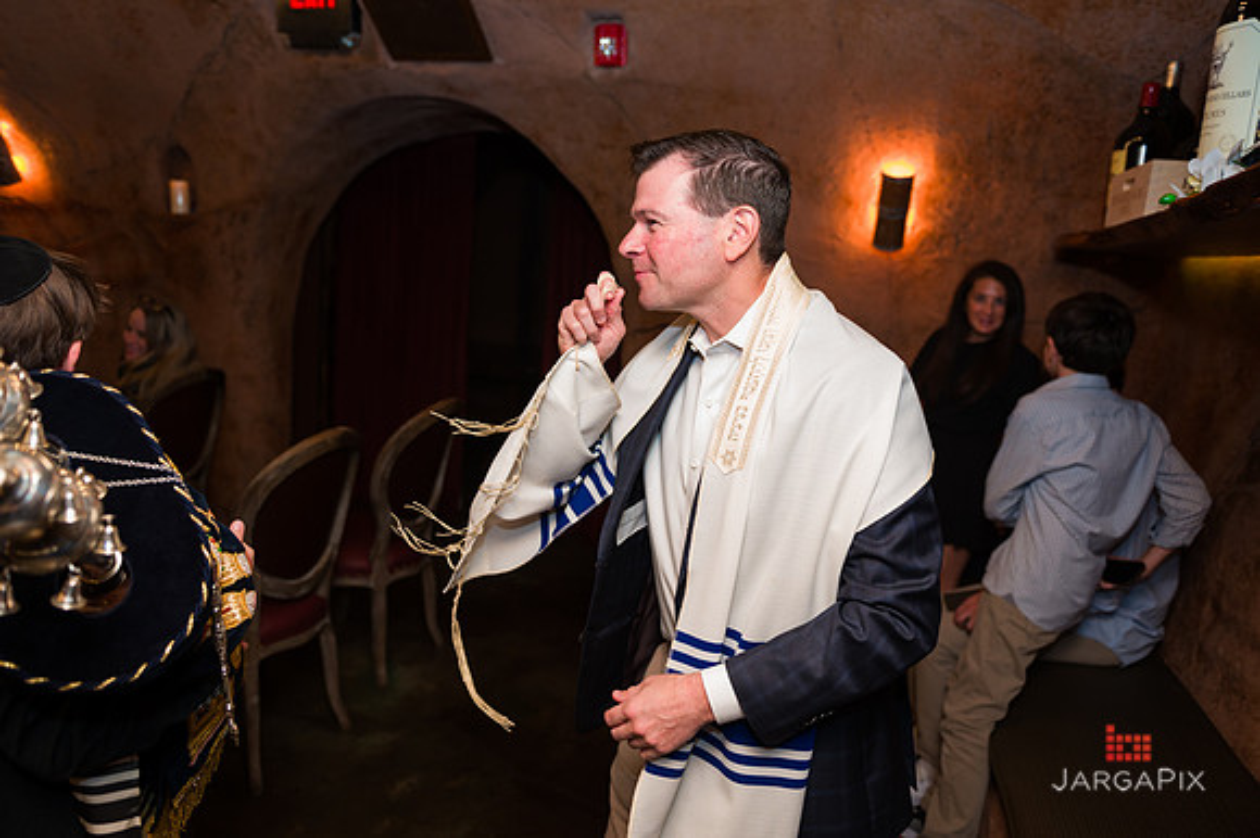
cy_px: 409
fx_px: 885
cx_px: 614
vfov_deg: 50.7
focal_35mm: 25
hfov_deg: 70.9
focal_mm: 24
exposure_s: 1/200
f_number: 3.2
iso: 1250
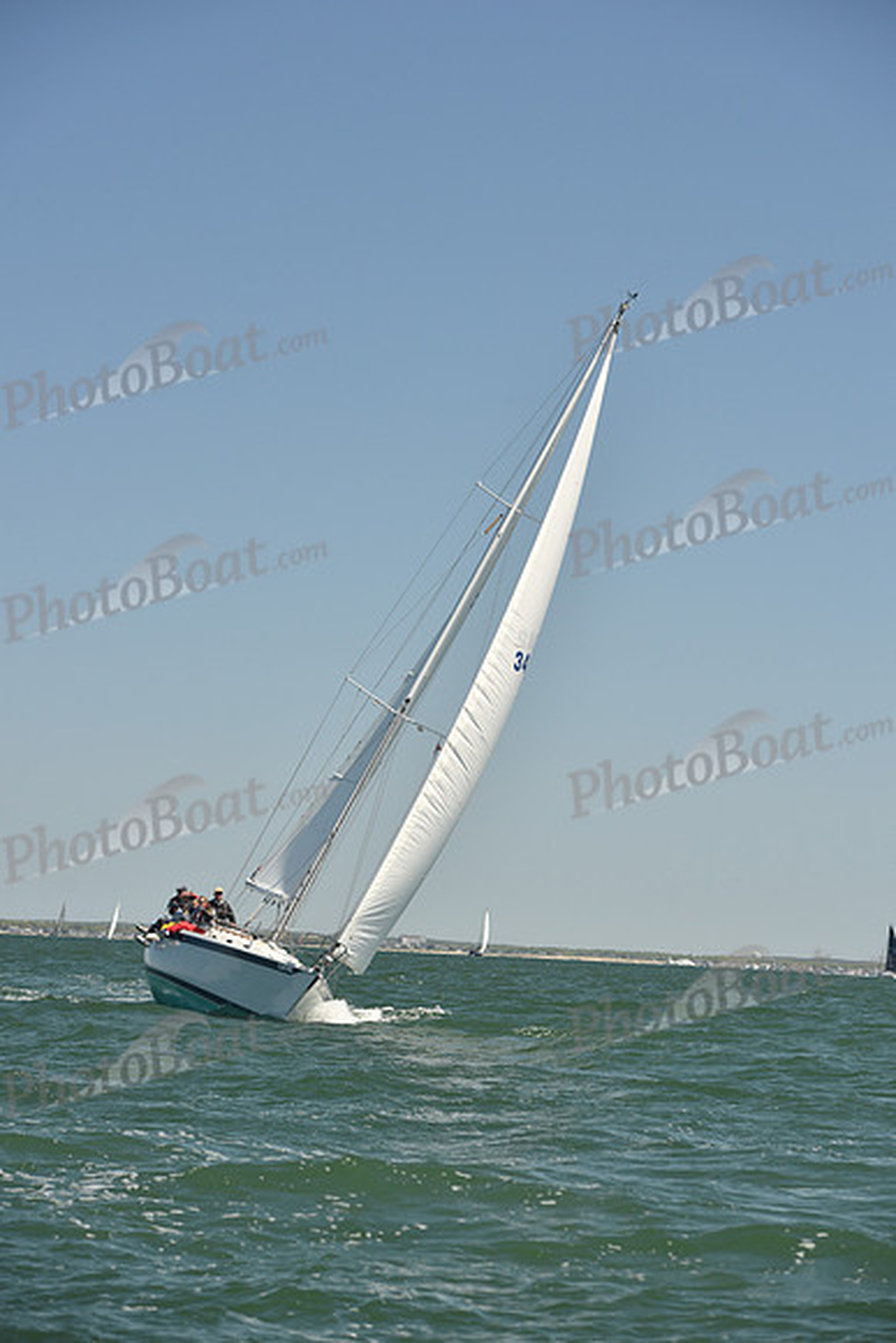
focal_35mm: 105
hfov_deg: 13.0
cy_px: 672
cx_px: 448
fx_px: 3917
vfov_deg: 19.5
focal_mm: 105
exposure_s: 1/800
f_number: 5
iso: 250
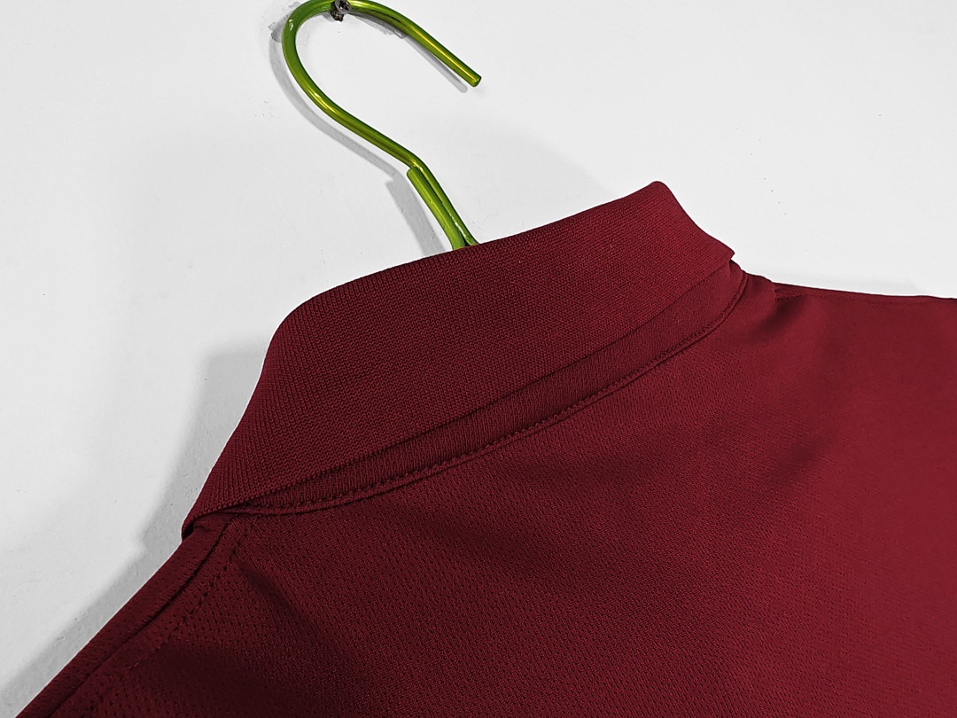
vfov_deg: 58.9
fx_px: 636
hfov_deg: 73.9
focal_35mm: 23
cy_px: 359
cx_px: 478
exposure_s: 1/60
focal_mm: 2.59
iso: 96
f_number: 2.2
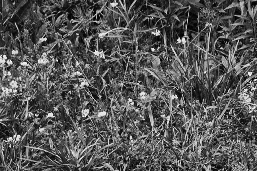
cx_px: 806
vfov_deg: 5.1
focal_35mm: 268
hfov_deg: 6.8
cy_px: -133
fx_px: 1912
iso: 400
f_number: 9
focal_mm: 40
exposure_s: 1/50
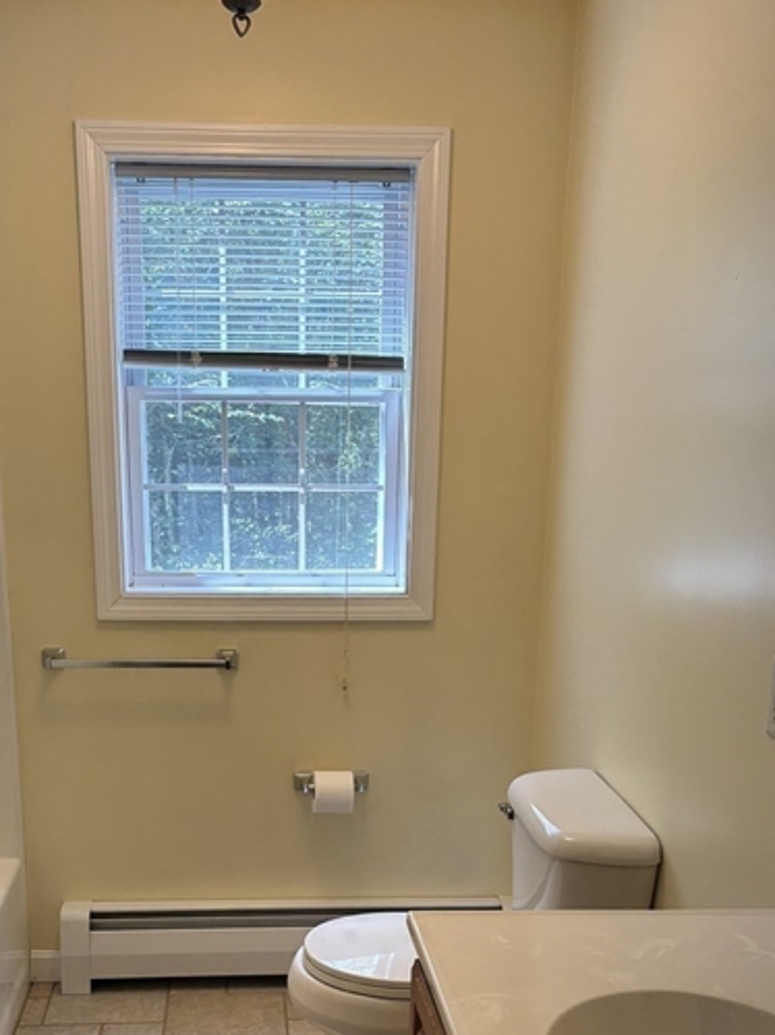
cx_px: 296
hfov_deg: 35.8
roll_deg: -0.7
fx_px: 1195
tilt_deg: -15.4
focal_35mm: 40
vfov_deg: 45.3
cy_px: 765
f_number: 1.6
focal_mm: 5.96
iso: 80
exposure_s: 1/120
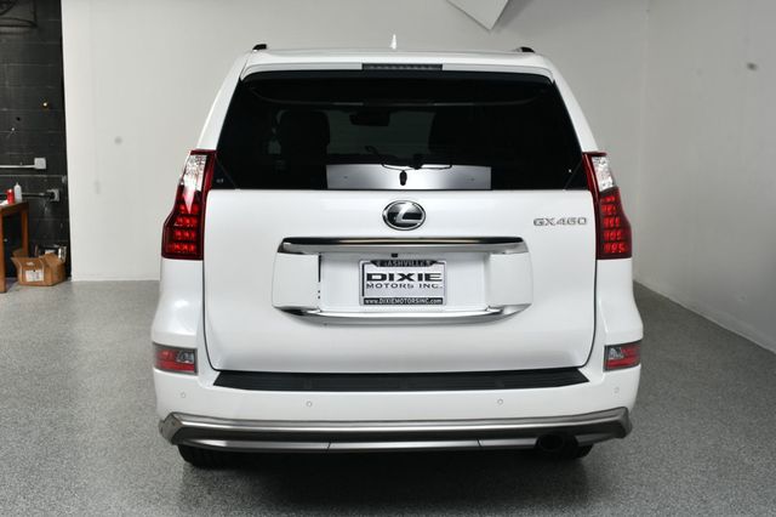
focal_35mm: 40
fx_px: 862
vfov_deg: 33.4
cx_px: 388
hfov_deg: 48.5
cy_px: 258
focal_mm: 27
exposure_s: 1/160
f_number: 13
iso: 100
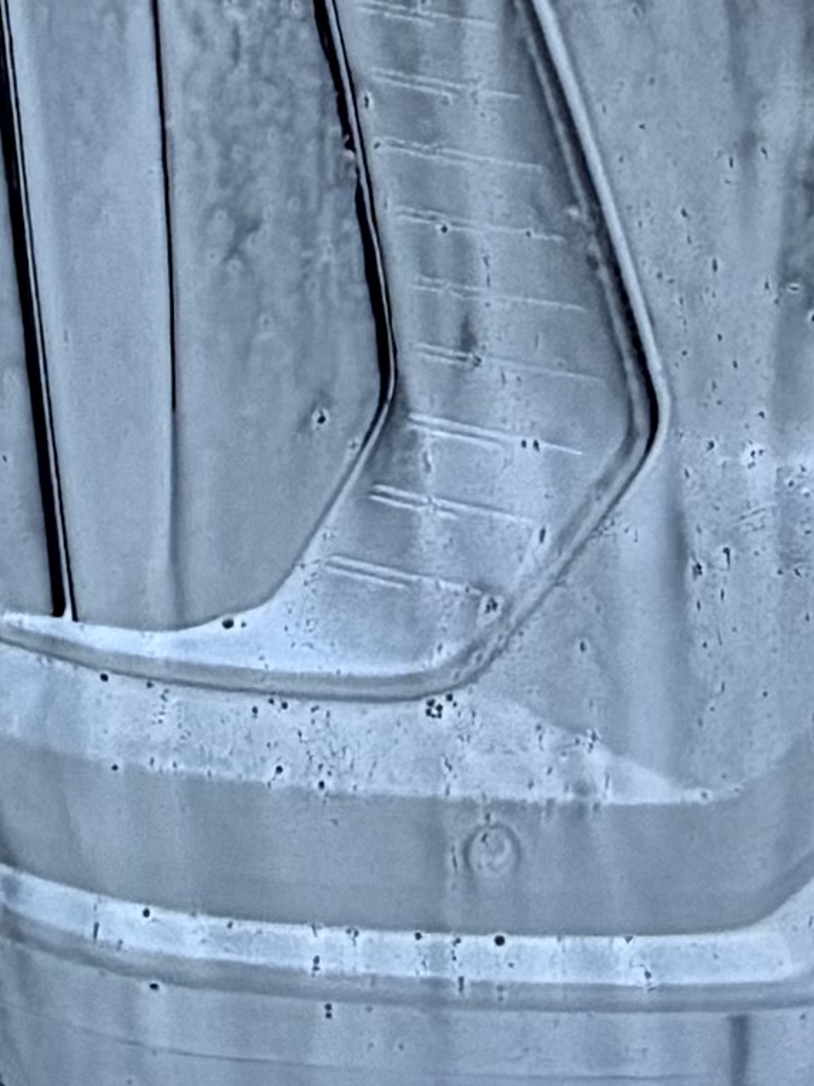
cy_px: -2202
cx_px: 90
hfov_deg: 7.6
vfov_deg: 8.5
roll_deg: +4.0
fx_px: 6117
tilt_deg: +8.3
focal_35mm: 195
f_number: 1.6
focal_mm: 5.96
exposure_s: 1/40
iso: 500
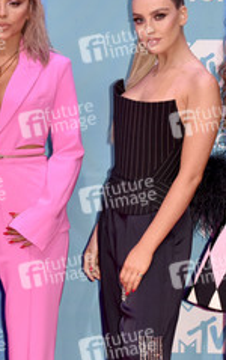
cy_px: 158
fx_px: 1621
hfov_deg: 8.0
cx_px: 78
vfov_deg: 12.7
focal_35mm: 165
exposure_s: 1/250
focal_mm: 86
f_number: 4.5
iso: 2000
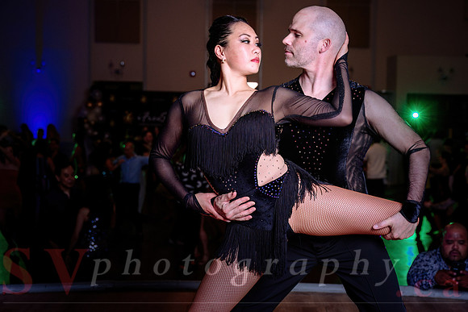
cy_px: 159
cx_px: 273
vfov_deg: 21.0
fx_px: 844
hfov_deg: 30.9
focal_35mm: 65
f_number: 4
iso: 500
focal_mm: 55
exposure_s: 1/80
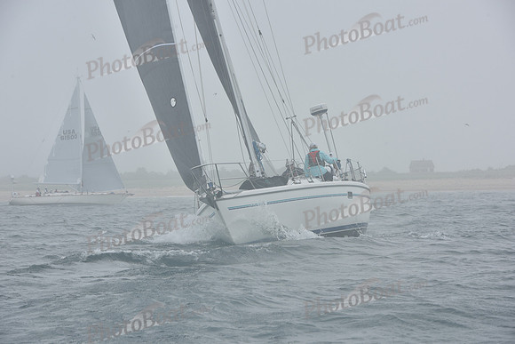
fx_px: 1932
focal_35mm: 135
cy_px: 172
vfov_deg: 10.2
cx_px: 258
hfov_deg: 15.2
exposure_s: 1/800
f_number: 10
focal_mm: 135
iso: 250
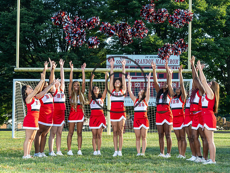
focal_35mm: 93
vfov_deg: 16.0
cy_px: 98
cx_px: 116
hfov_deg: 21.1
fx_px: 616
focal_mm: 70
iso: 100
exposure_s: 1/200
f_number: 6.3
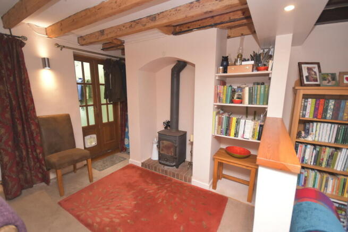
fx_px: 145
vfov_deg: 77.4
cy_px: 116
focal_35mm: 15
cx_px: 174
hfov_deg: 100.4
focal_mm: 10
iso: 1600
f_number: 4
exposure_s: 1/80
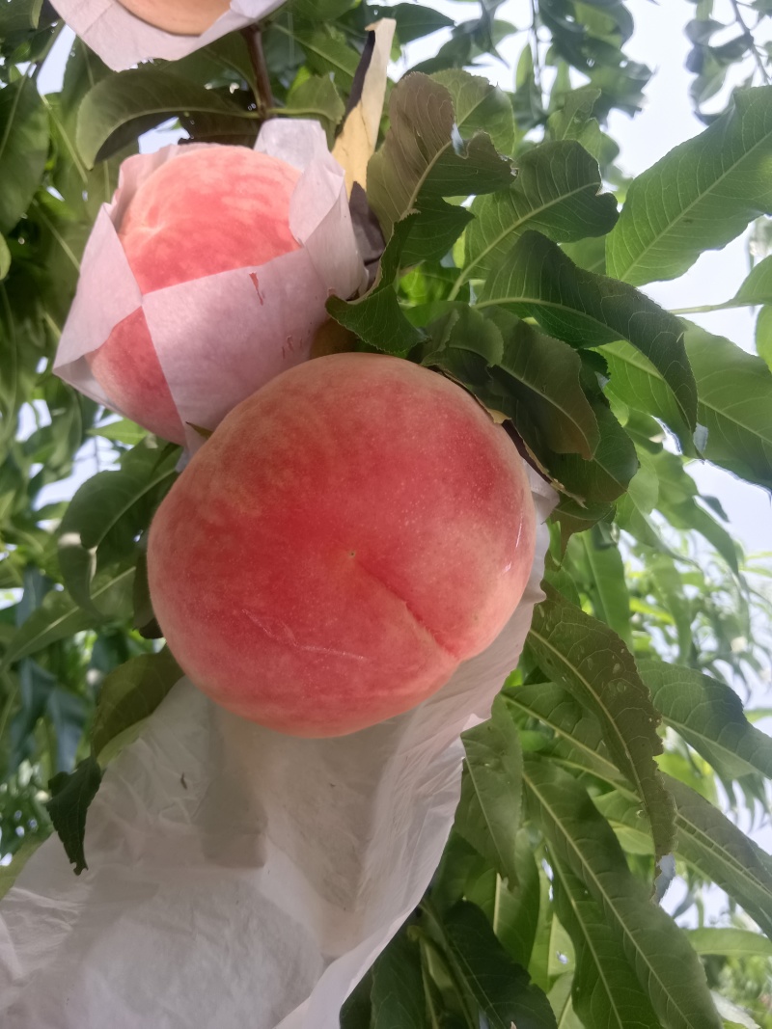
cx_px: 386
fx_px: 773
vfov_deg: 67.3
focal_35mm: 26
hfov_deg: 53.1
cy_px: 514
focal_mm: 3.96
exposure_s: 1/252
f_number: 1.8
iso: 100
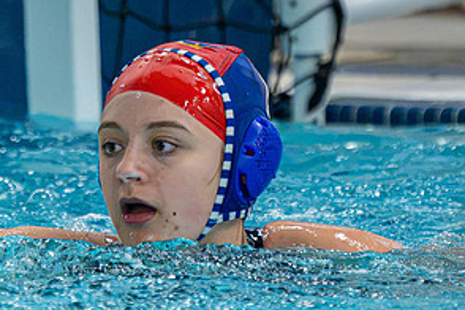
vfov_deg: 1.4
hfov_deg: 2.1
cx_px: 114
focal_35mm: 971
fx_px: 12541
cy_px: -48
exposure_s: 1/1000
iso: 16000
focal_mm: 240
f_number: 4
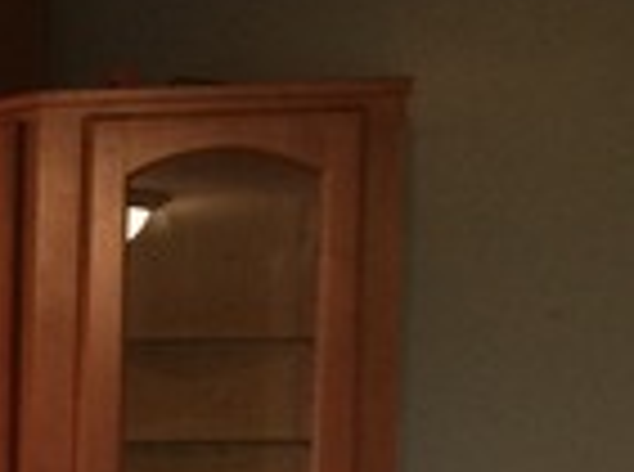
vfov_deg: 10.9
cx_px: -724
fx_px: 2411
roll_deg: +0.7
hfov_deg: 12.7
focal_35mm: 132
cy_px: 656
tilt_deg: -2.0
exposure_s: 1/30
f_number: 2.2
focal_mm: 4.15
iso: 125
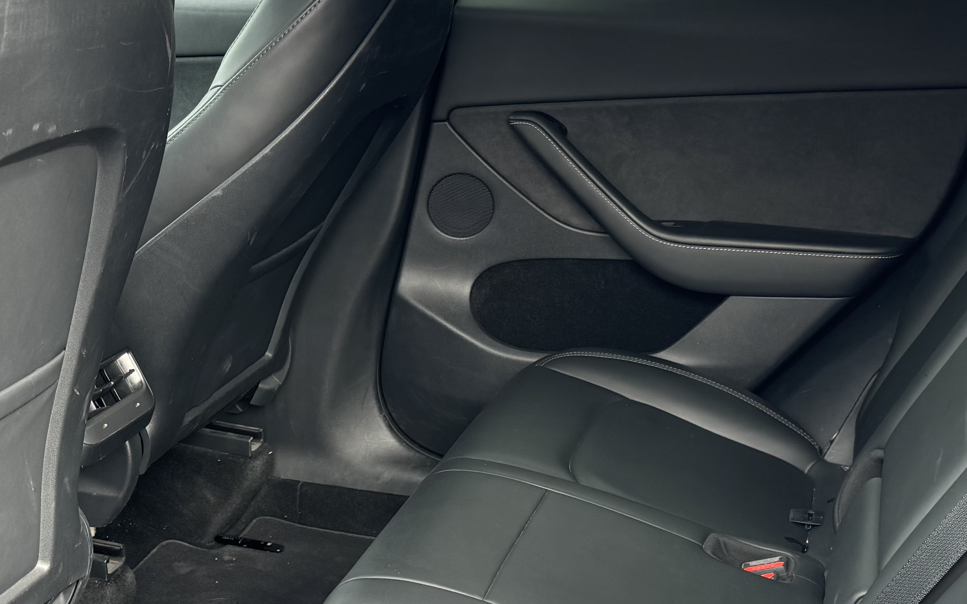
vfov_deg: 23.4
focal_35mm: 55
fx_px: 1449
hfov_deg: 36.7
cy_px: 425
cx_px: 373
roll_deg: +1.7
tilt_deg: -20.3
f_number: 1.78
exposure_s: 1/121
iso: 80
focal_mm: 6.76
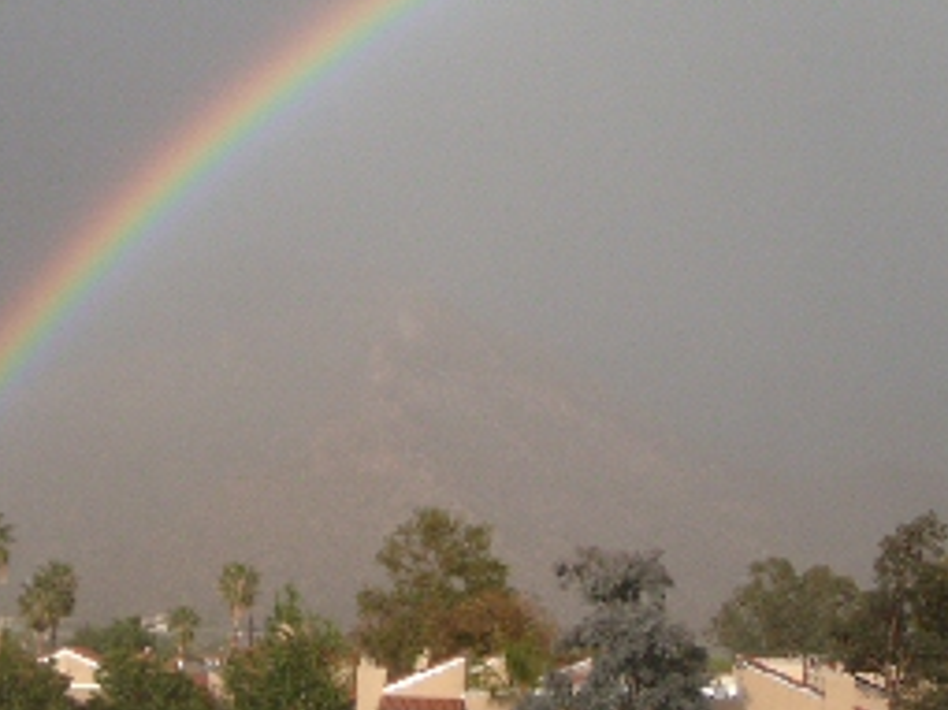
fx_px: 2080
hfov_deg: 25.5
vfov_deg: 19.2
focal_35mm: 76
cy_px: 152
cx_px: 301
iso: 80
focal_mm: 7.2
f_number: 7.7
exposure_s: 1/180
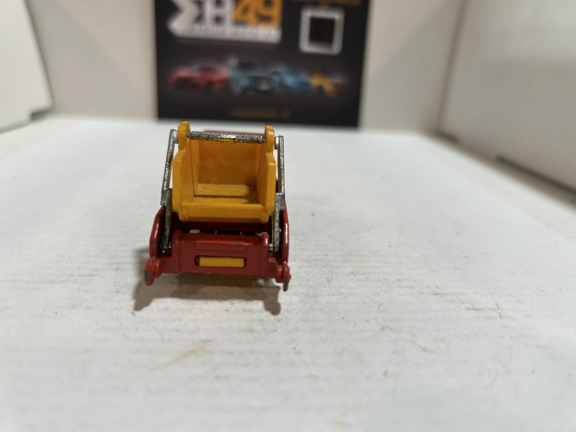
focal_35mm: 26
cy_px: 216
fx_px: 433
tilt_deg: -21.1
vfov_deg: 53.1
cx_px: 288
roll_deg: -4.0
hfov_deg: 67.3
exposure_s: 1/100
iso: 50
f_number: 1.5
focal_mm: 5.7
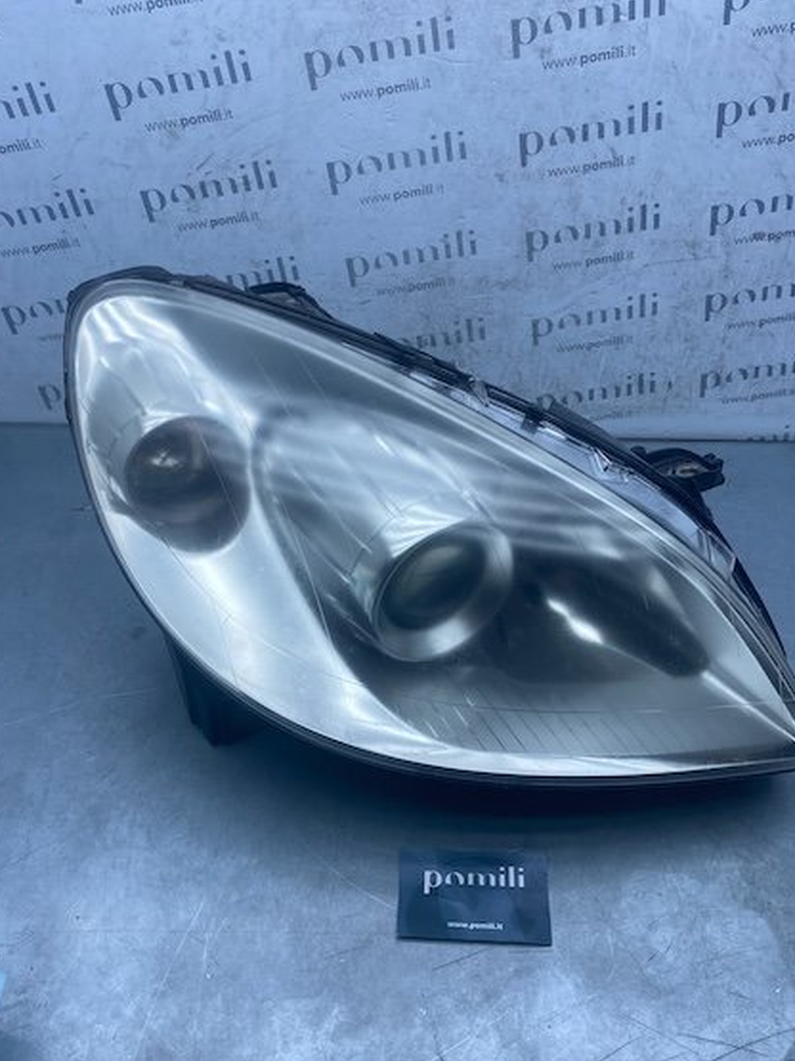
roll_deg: -3.1
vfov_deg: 59.9
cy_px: 566
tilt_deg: -42.1
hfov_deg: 46.7
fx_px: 919
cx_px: 432
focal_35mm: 30
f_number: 1.8
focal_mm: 4.25
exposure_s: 1/1206
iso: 32
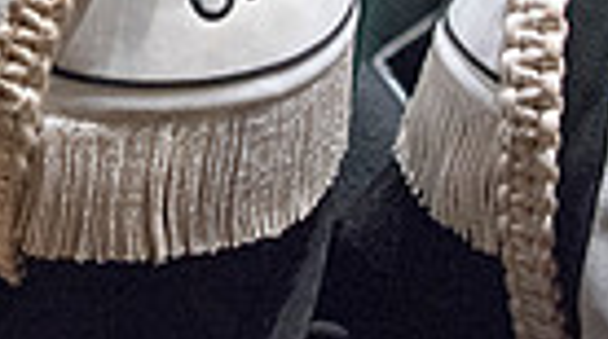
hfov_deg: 19.6
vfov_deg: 10.6
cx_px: 4
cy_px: -280
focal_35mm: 106
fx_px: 1706
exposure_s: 1/400
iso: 4000
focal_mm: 24
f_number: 2.8
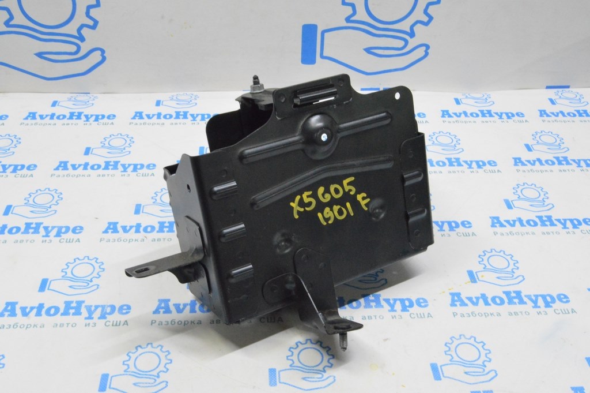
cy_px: 196
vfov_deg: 34.2
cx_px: 295
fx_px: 639
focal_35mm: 39
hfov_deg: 49.6
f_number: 20
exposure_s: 1/20
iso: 6400
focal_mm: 26
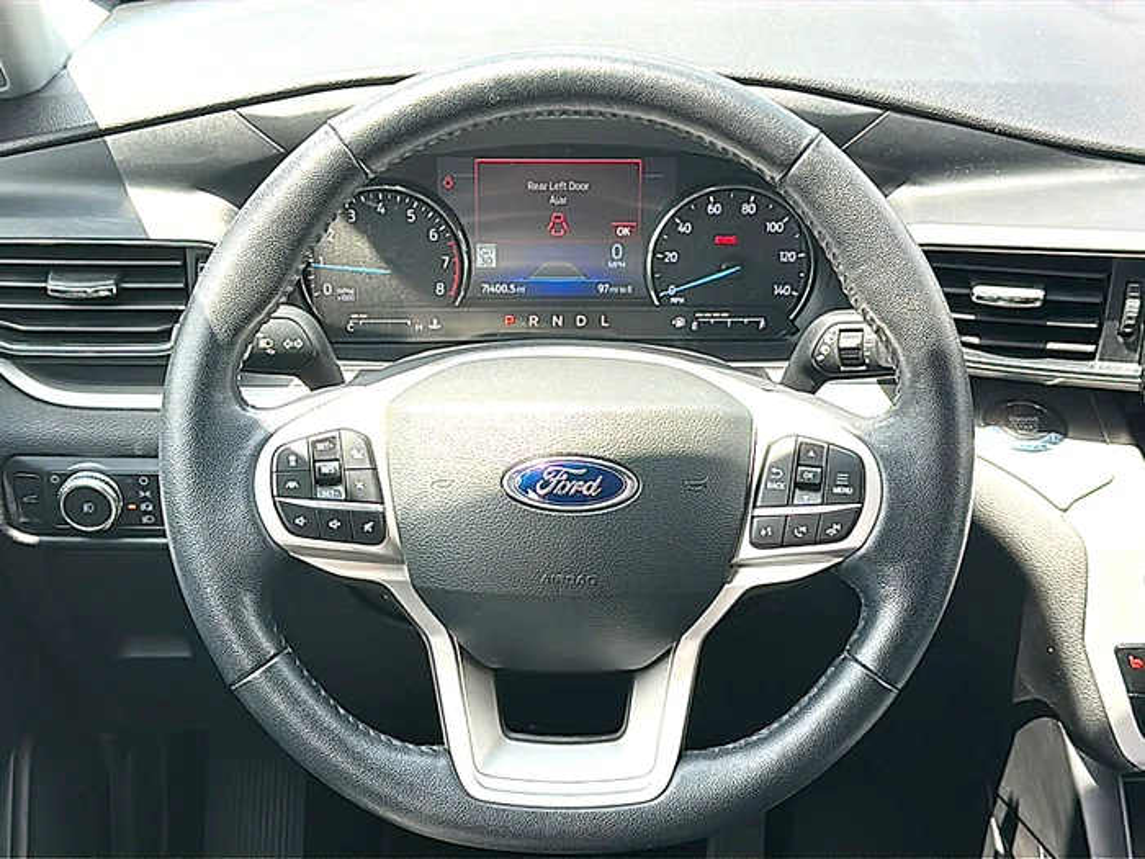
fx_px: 1488
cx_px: 572
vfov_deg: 32.2
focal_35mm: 45
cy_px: 430
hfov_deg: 42.1
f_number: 1.78
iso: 80
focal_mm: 6.86
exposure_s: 1/419
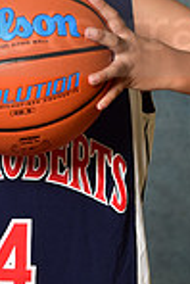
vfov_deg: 5.2
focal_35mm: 399
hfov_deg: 3.5
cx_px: 66
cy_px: 15
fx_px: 3151
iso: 320
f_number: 4.5
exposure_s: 1/200
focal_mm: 102
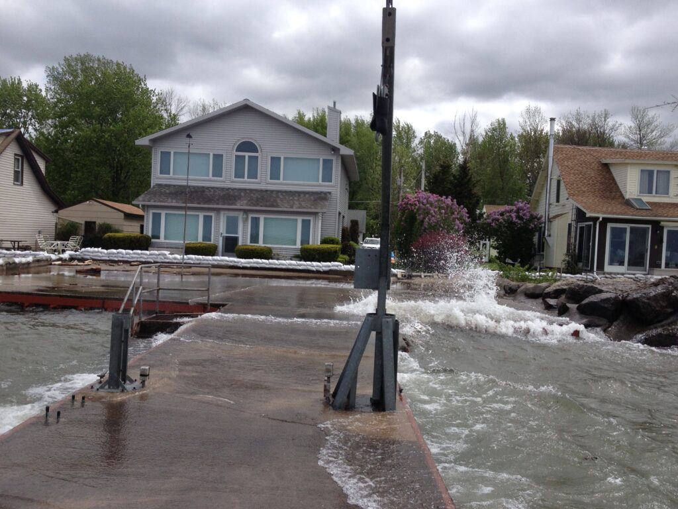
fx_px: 686
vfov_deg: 40.7
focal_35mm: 35
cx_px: 339
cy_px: 254
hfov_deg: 52.6
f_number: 2.4
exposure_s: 1/2123
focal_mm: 4.28
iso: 50
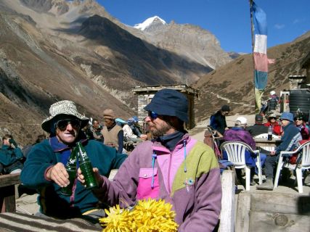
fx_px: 349
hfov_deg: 47.9
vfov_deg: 36.8
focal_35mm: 39
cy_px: 116
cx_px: 155
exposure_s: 1/1000
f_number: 4.8
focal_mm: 8
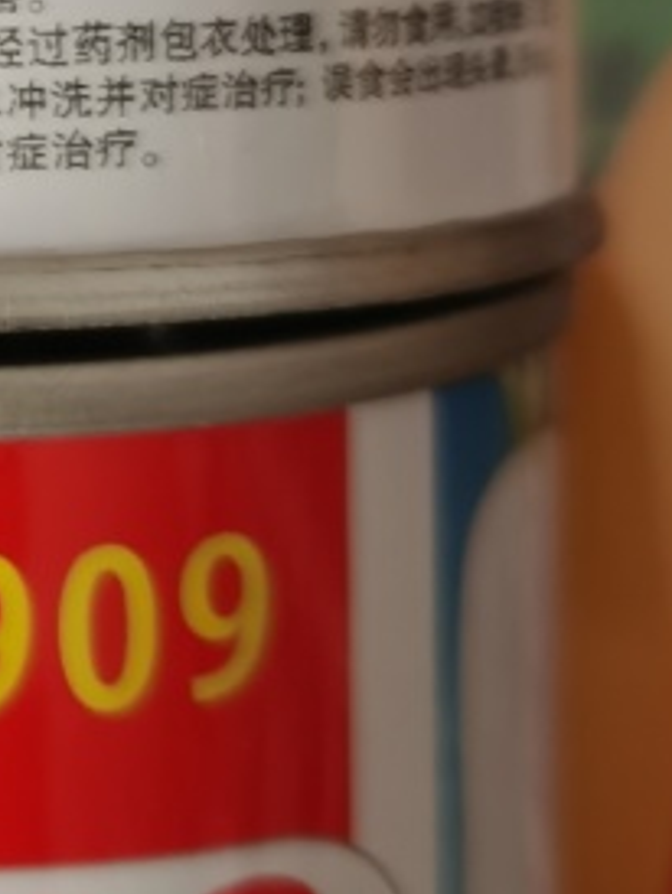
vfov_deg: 18.3
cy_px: 51
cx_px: -610
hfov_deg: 12.6
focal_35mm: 105
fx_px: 2714
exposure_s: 1/50
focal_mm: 5.58
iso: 250
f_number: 1.8
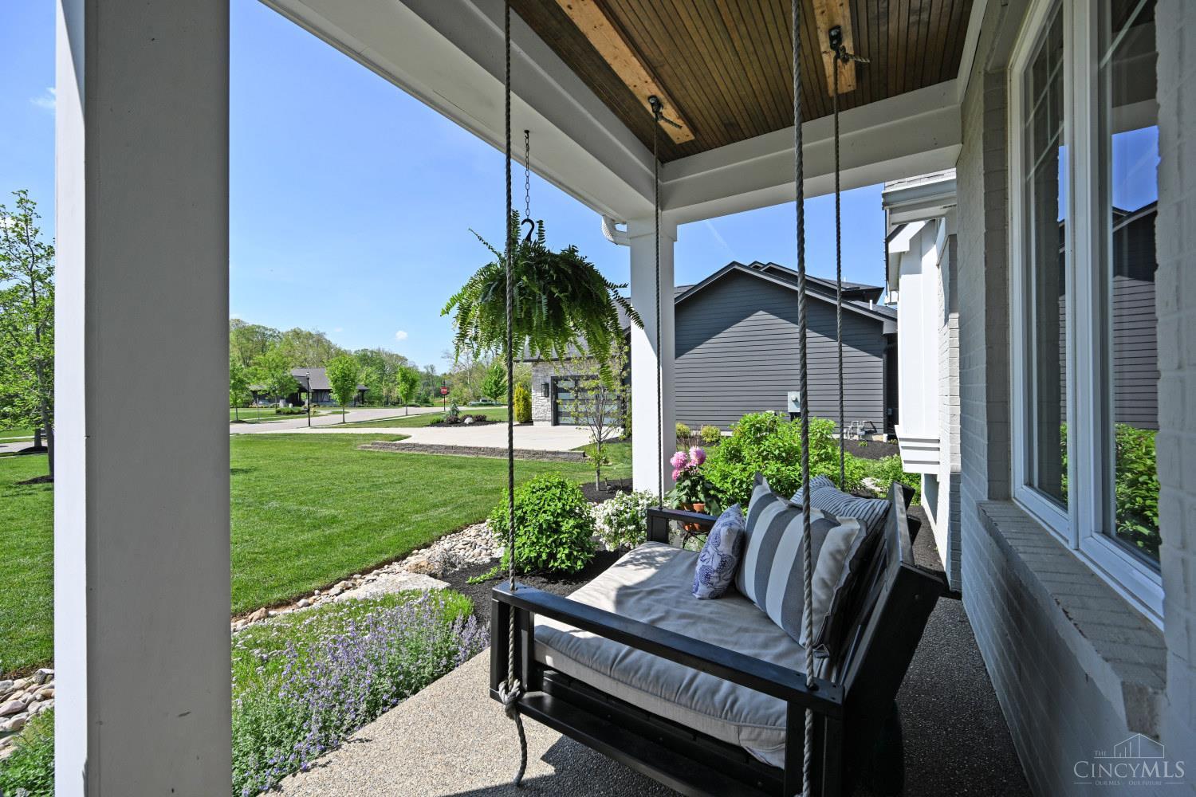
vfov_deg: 81.2
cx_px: 598
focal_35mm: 14
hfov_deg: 104.3
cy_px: 398
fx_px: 465
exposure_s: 1/400
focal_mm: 14
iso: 100
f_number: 7.1
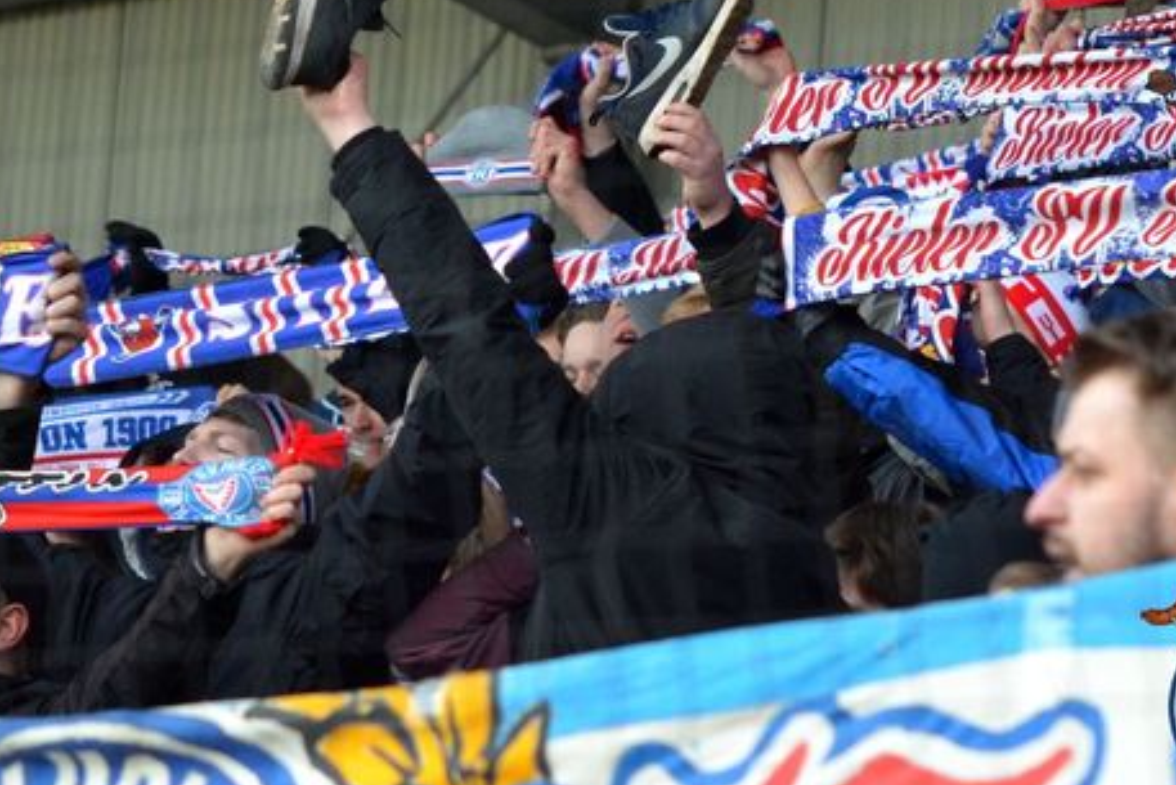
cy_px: 368
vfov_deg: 10.5
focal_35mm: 131
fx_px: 4280
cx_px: 705
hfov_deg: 15.6
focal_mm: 70
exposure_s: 1/1000
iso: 800
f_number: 3.5
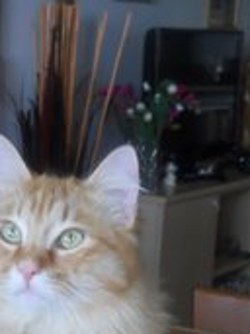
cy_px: 344
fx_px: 1109
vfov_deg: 16.7
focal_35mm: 115
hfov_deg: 12.8
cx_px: 84
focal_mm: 6.72
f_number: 3.1
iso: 160
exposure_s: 1/30
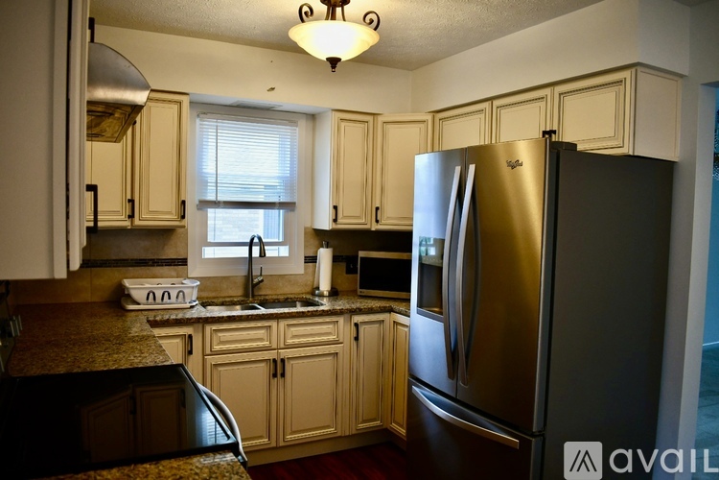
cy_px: 240
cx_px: 360
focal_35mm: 27
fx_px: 539
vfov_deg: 47.9
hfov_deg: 67.4
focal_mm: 18
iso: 800
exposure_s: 1/250
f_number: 3.5
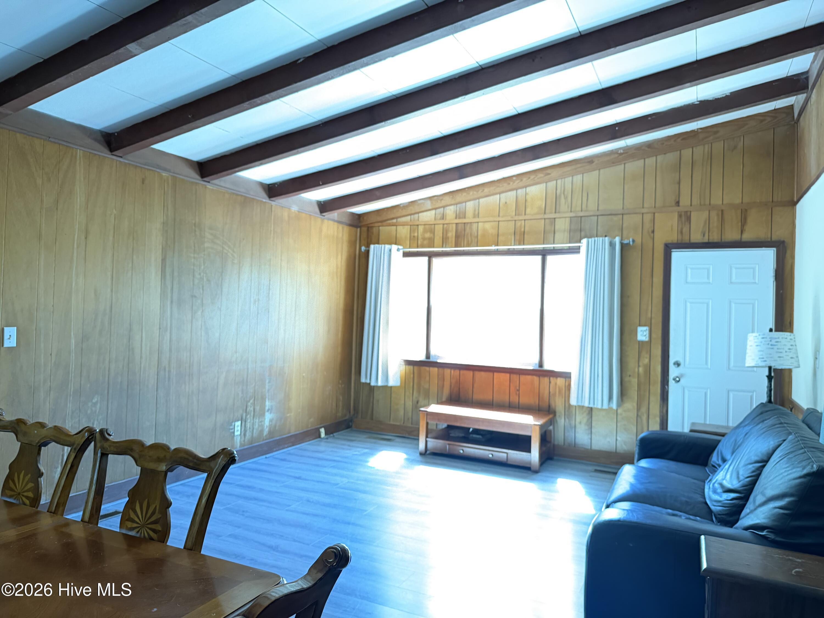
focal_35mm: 24
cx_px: 412
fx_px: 571
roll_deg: -1.5
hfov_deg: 71.6
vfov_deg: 56.8
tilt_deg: +1.1
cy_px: 309
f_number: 1.78
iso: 1250
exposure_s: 1/30
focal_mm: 6.76
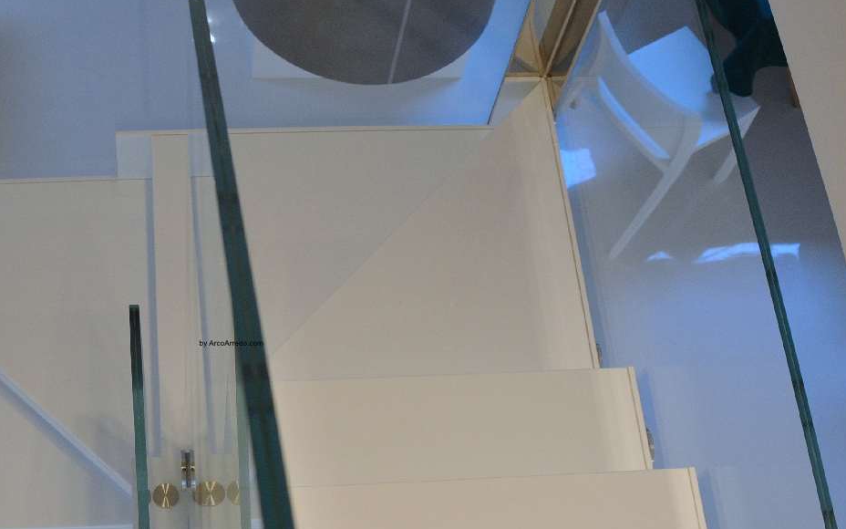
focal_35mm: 59
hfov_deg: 34.0
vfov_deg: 21.9
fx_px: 1360
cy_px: 343
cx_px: 232
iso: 1600
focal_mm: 28
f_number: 5.6
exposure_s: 1/125
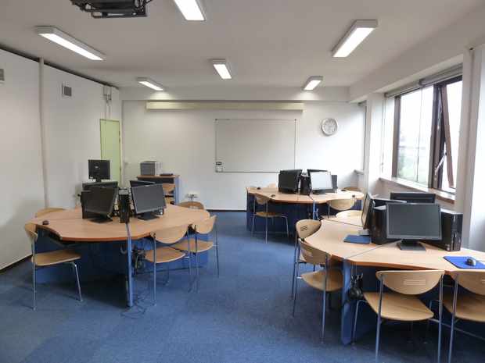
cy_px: 182
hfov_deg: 69.4
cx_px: 242
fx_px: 350
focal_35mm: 25
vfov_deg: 54.9
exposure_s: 1/30
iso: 200
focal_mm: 4.1
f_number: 3.3
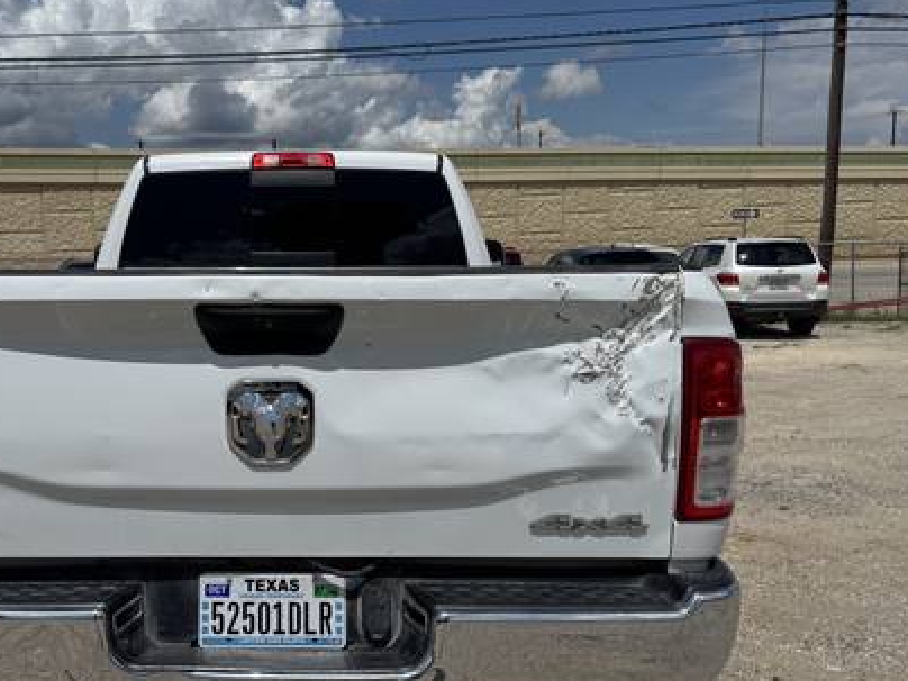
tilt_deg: -11.3
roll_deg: +2.0
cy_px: 418
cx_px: 290
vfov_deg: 37.5
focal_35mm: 38
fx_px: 997
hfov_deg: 48.0
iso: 64
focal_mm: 6.76
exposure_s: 1/12346
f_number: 1.78
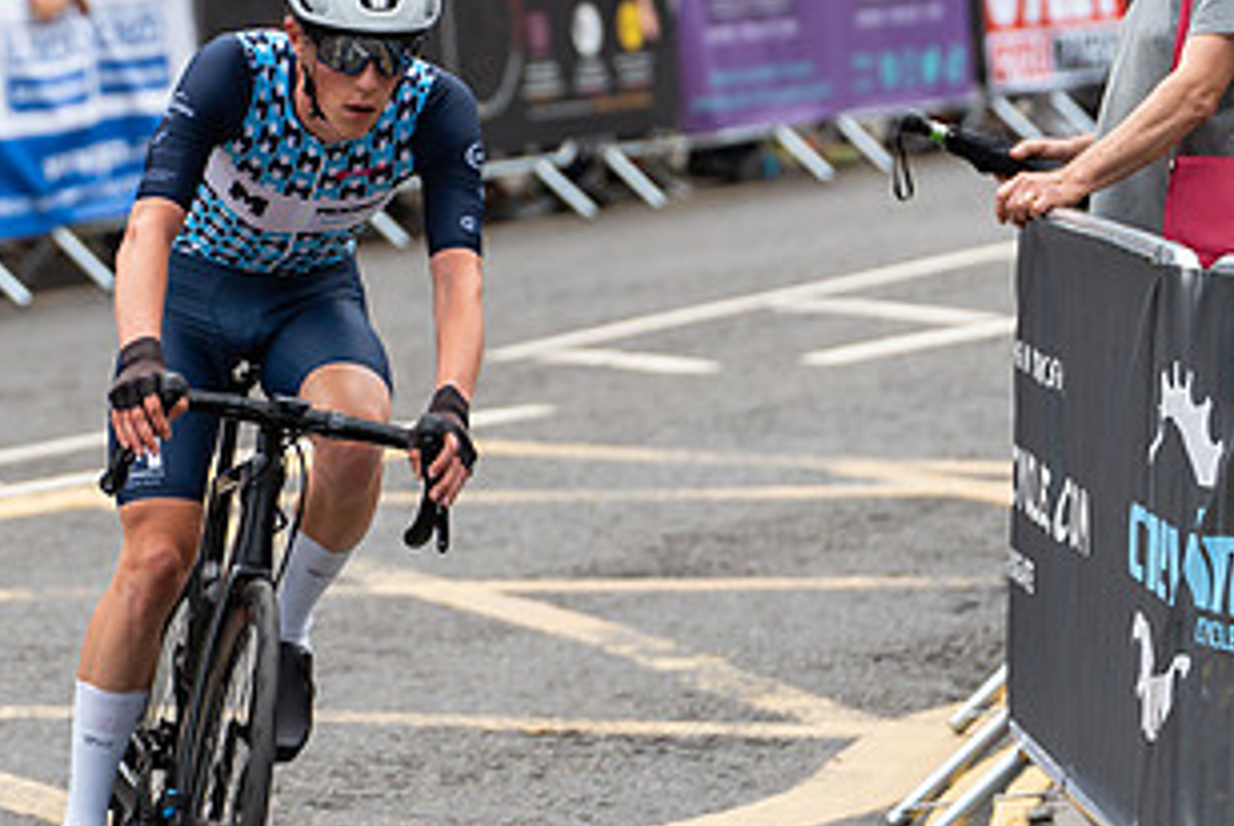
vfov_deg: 5.5
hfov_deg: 8.1
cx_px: 148
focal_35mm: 252
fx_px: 8646
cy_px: 90
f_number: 3.5
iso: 500
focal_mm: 134
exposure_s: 1/800
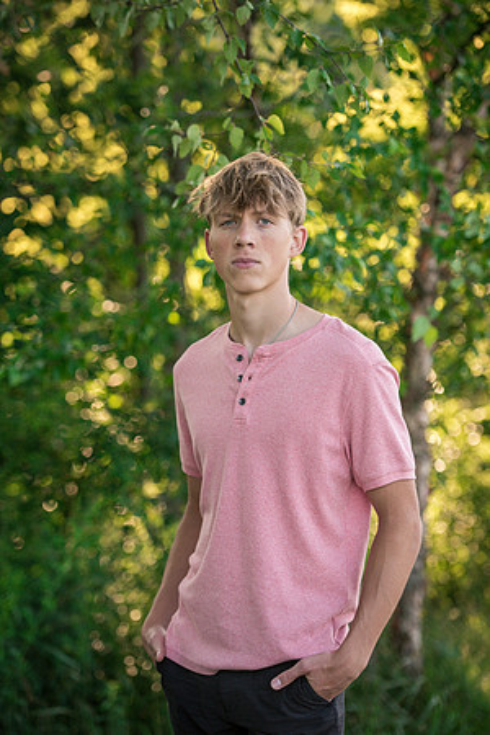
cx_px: 245
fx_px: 2144
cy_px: 368
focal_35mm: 105
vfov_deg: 19.5
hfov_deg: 13.0
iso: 800
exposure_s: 1/2000
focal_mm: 105
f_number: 2.8
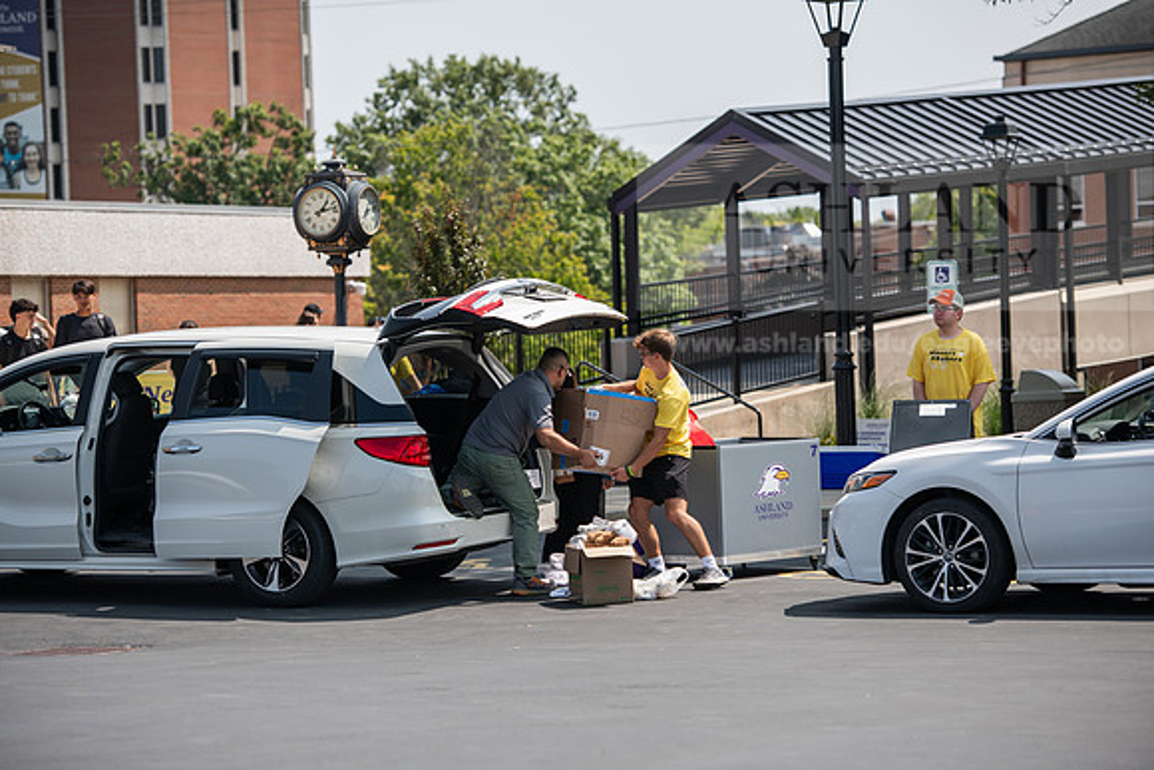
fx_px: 3912
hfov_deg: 16.8
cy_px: 385
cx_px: 577
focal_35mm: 122
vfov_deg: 11.2
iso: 64
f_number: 3.5
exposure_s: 1/500
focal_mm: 122
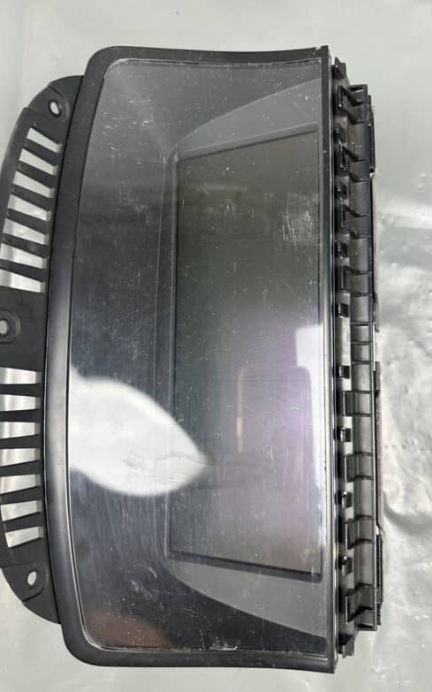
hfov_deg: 47.6
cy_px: 347
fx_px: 490
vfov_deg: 70.4
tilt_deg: -85.9
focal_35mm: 26
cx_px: 209
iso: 160
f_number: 1.78
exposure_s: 1/50
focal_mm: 6.86
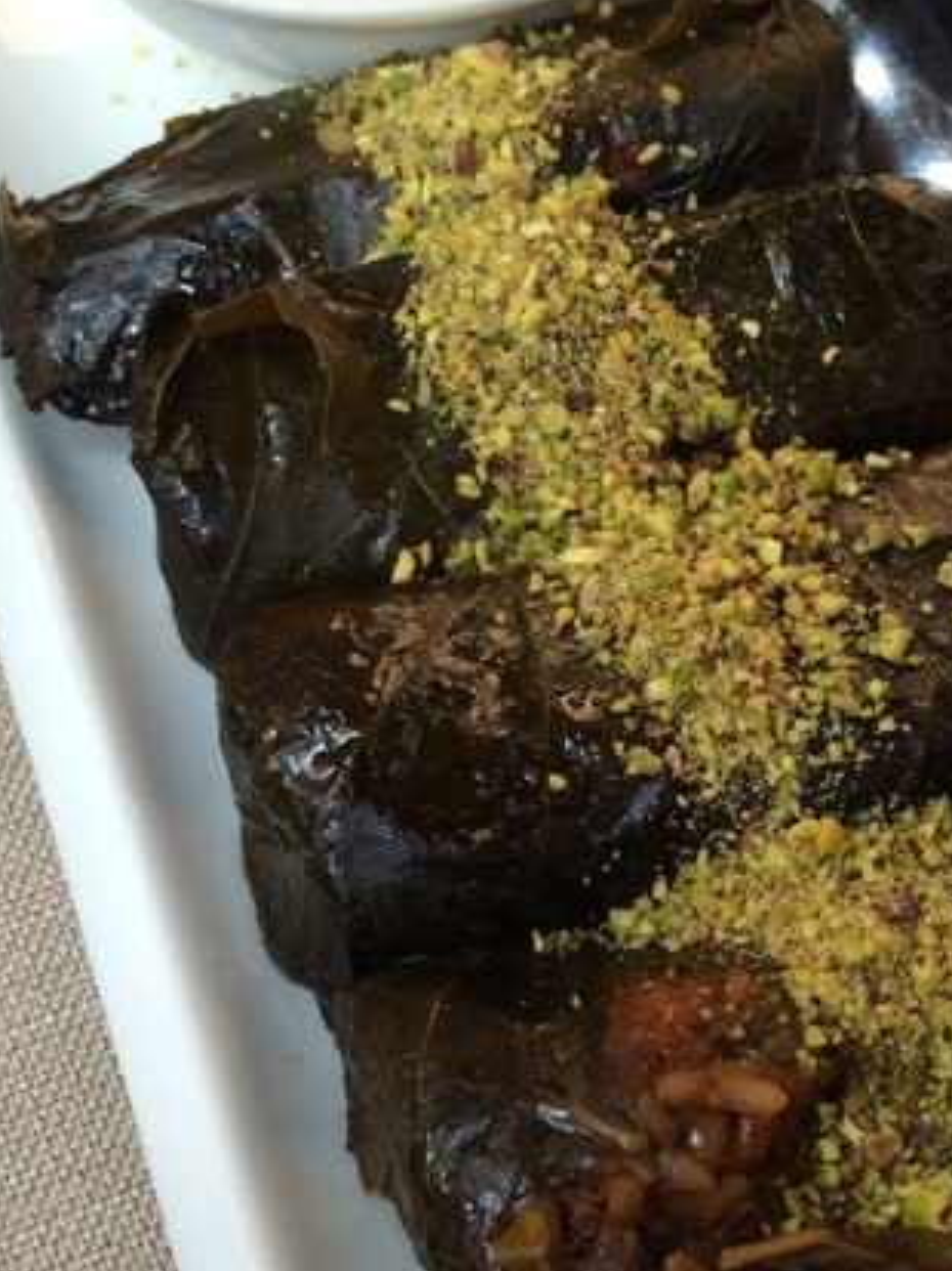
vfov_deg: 33.2
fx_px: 2129
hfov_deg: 25.0
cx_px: 660
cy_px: 559
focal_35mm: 58
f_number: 2.2
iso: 50
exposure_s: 1/60
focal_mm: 4.12
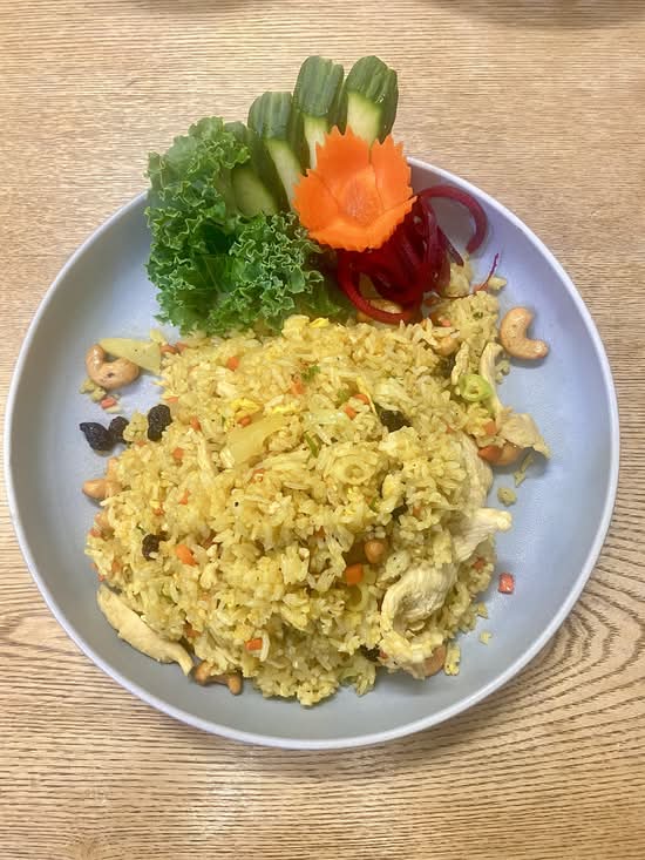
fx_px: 646
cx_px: 322
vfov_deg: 67.3
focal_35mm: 26
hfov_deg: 53.1
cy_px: 430
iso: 320
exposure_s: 1/60
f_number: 1.8
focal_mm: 4.25
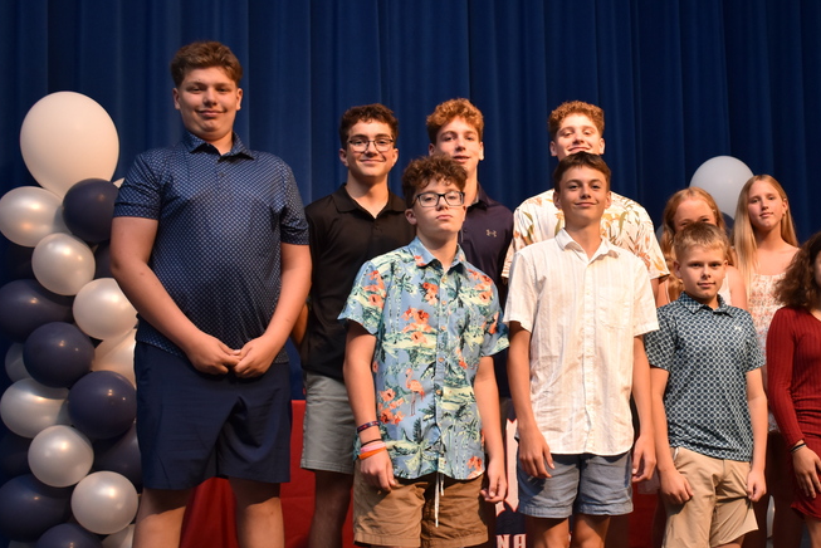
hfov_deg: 33.5
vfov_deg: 23.1
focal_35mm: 59
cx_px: 585
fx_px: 1341
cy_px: 326
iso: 640
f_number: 4.5
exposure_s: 1/125
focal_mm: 25
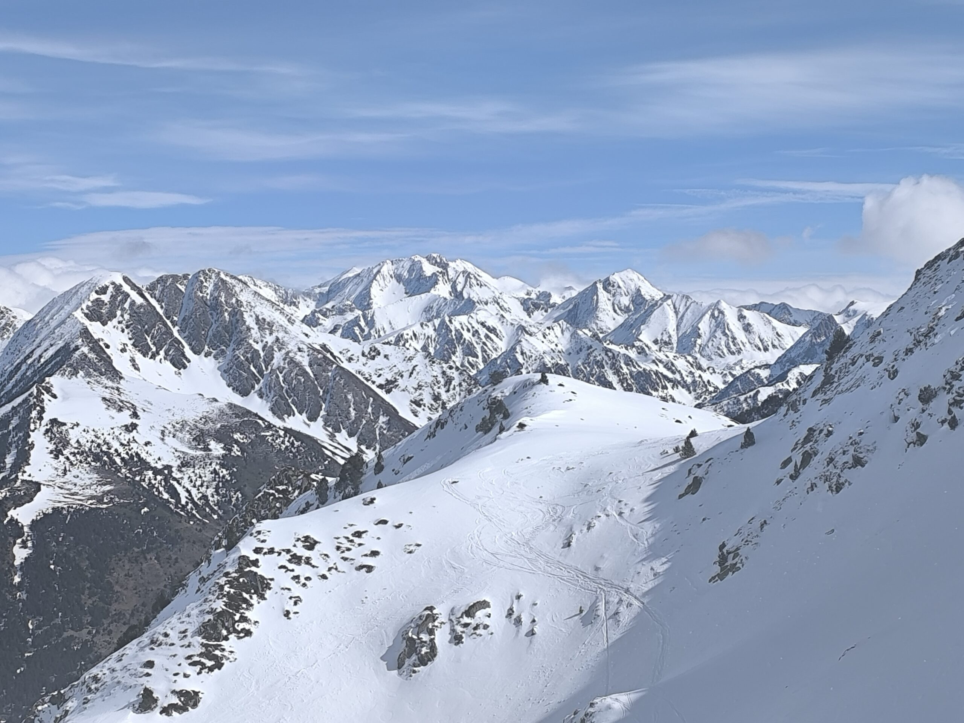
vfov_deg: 16.8
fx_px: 2451
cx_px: 482
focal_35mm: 88
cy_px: 362
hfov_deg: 22.3
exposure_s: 1/1531
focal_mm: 6.14
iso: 50
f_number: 1.65
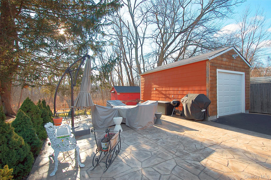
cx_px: 136
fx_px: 113
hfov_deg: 100.4
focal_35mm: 15
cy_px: 90
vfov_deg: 77.2
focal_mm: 10
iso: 200
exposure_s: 1/250
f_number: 8
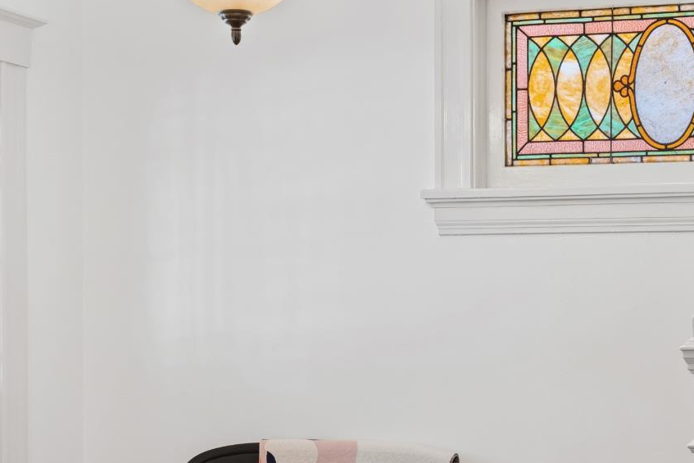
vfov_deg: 21.9
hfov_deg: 31.6
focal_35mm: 62
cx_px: 552
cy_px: 294
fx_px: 1195
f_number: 4.5
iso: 400
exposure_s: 1/15
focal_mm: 35
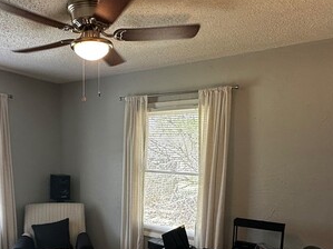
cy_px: 190
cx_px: 123
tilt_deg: -8.6
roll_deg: -1.6
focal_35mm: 30
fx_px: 288
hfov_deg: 59.1
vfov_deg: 45.0
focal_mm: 2.22
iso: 125
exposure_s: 1/99
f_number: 2.2
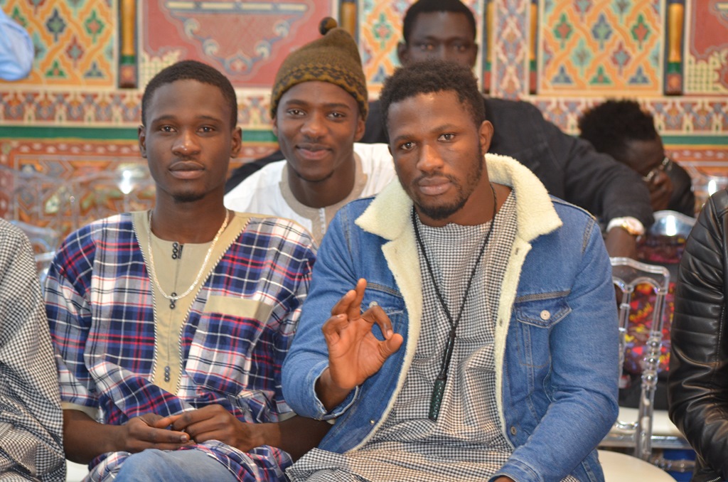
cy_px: 241
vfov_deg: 9.1
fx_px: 3027
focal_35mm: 150
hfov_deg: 13.7
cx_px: 364
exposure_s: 1/60
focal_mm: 100
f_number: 4
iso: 800
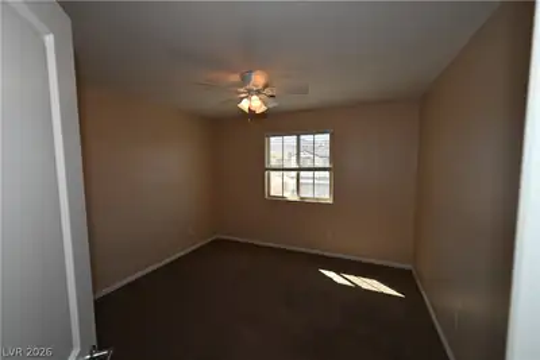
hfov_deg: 104.2
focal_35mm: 14
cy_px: 180
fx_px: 210
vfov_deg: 81.3
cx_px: 270
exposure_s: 1/80
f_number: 4.5
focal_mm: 14
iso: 200
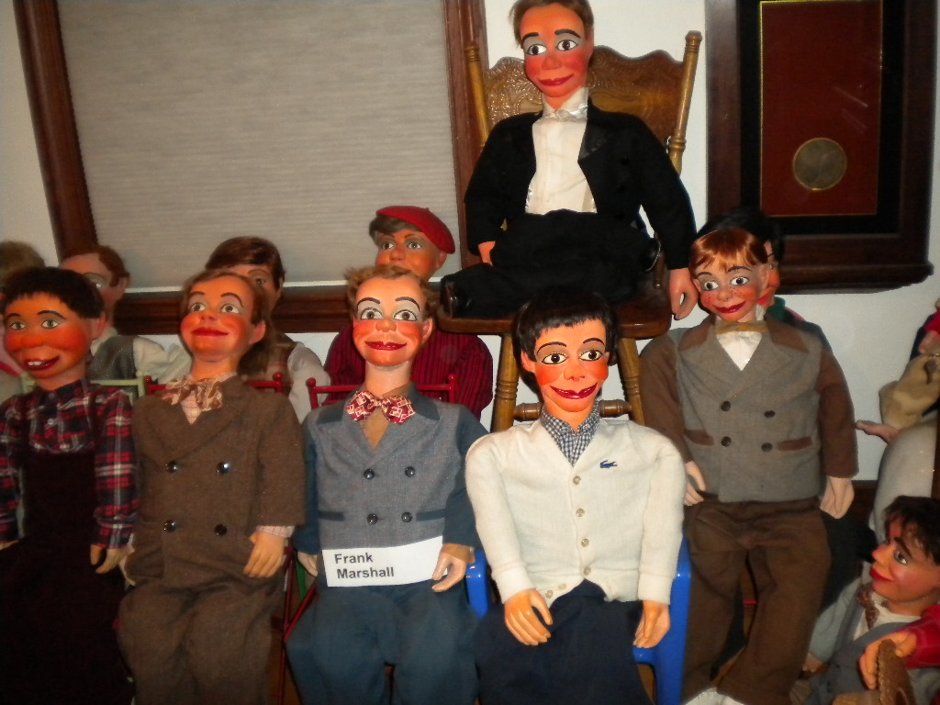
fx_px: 950
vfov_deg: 40.7
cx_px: 470
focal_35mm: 35
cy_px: 352
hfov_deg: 52.6
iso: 400
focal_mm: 6.3
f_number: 3.1
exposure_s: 1/30
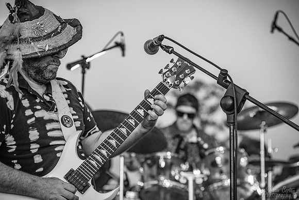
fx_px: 1080
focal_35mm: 130
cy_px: 100
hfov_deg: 15.8
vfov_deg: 10.6
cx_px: 150
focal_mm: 130
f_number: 5
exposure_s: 1/250
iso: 3200
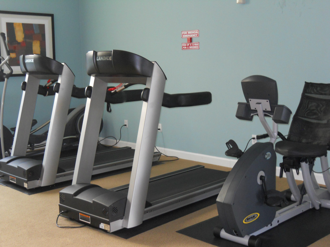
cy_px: 124
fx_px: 439
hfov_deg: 41.2
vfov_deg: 31.5
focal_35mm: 46
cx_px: 165
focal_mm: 8.3
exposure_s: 1/30
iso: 400
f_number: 3.4
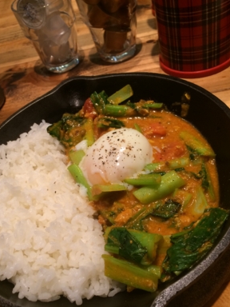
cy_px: 164
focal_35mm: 34
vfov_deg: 53.9
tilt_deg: -45.4
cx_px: 104
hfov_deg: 41.7
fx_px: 301
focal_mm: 4.15
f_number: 2.2
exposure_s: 1/33
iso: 40
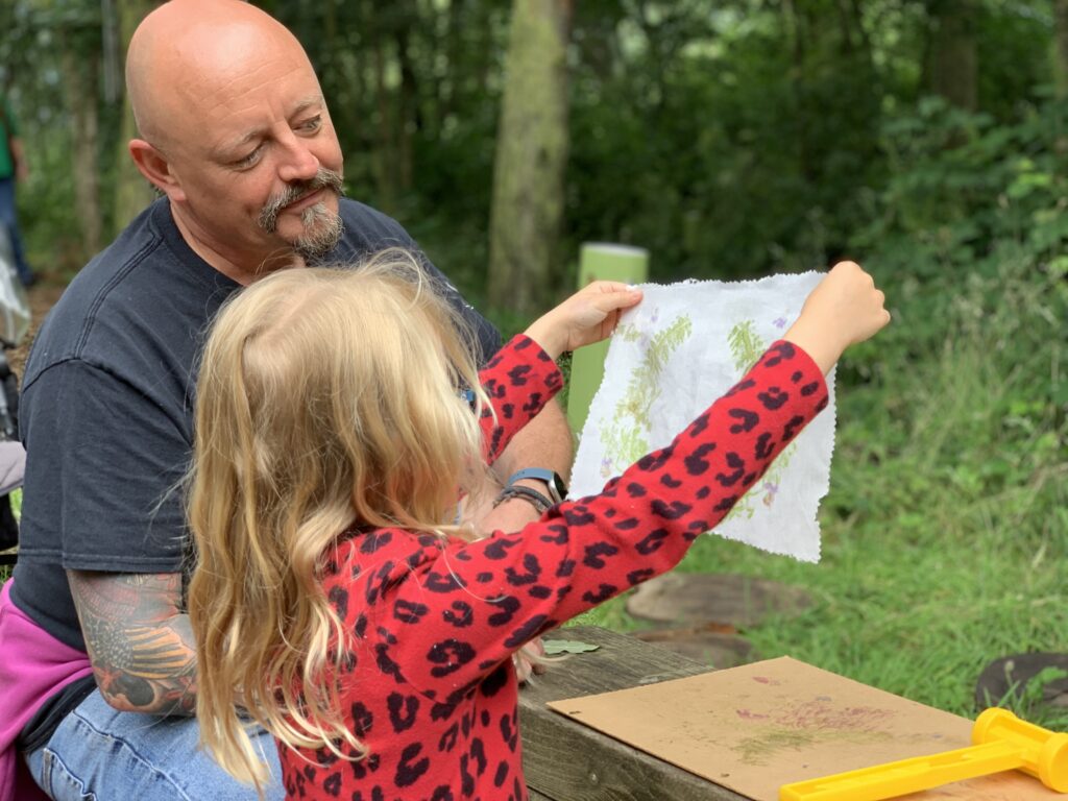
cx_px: 534
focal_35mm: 52
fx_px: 1604
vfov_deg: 28.0
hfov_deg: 36.8
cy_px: 400
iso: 16
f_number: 2.4
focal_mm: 6
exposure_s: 1/122
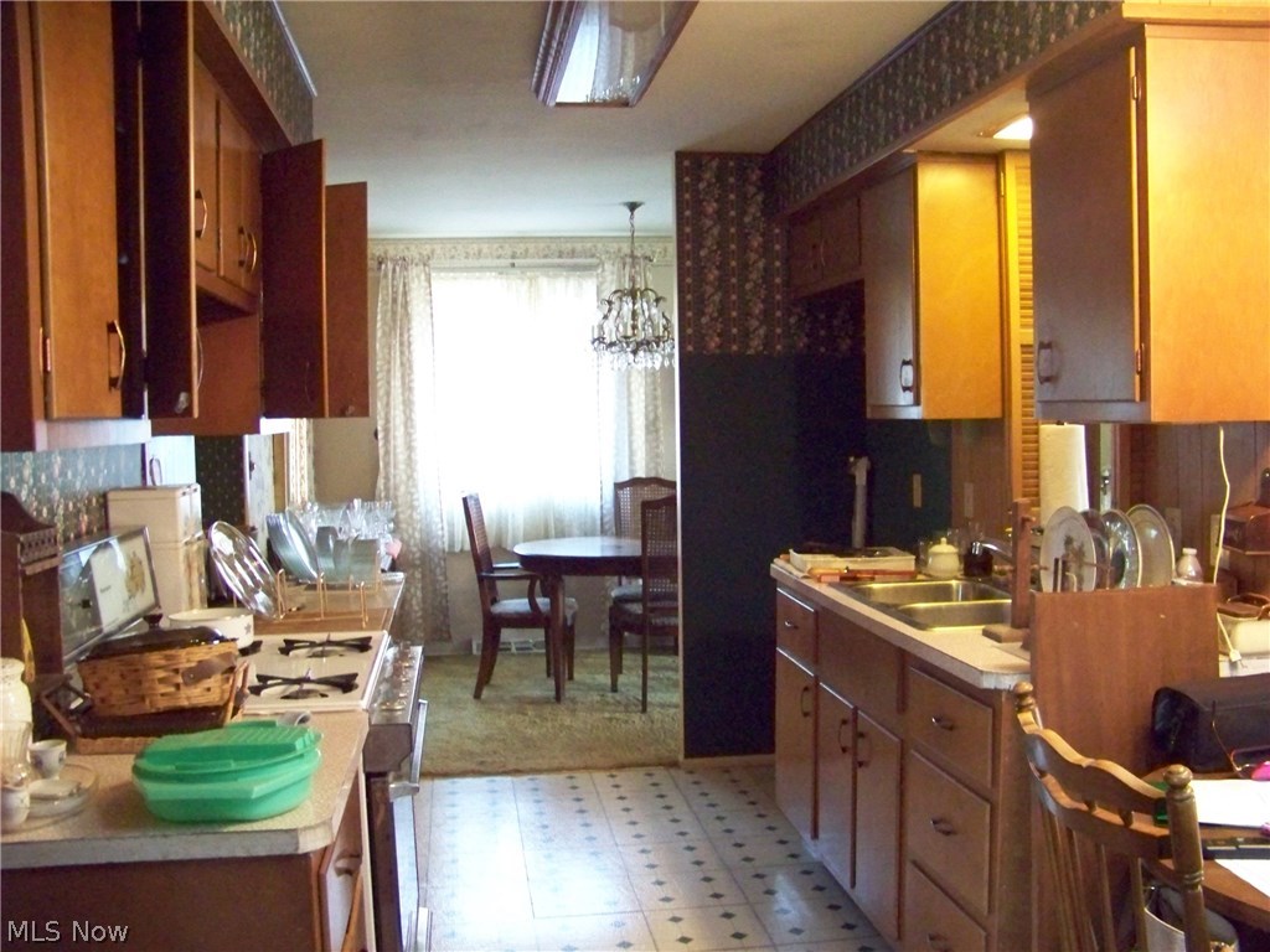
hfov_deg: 51.4
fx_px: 1321
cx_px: 635
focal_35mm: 36
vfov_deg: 39.7
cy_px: 476
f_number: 2.8
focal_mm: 5.85
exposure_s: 1/30
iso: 970
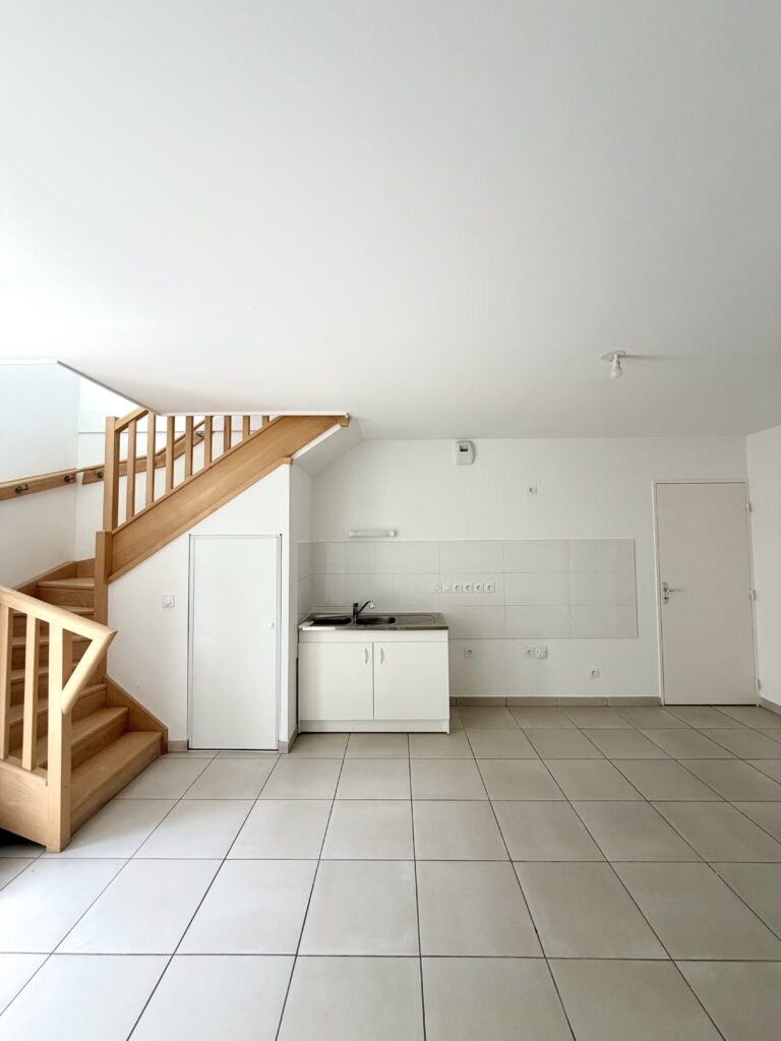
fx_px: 421
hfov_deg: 85.7
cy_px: 520
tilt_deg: +4.0
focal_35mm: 14
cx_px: 390
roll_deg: +0.2
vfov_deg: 102.1
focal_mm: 2.22
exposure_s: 1/121
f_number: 2.2
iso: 125
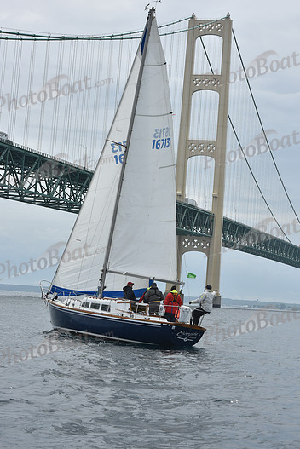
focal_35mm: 77
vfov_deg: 26.3
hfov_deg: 17.7
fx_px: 961
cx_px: 158
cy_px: 204
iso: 250
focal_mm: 70
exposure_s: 1/800
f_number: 11
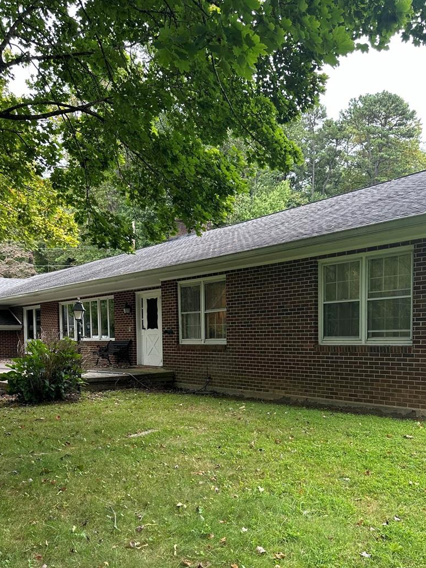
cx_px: 220
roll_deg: -0.4
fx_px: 591
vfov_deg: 50.7
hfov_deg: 39.7
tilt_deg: -2.1
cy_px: 363
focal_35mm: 36
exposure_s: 1/212
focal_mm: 6.86
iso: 80
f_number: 1.78
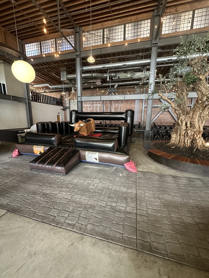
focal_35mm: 14
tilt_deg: -11.5
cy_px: 139
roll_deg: -0.4
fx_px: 113
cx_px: 104
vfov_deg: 102.1
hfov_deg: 85.7
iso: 500
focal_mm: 2.22
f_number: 2.2
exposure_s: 1/60
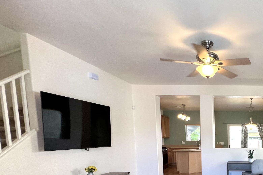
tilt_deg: -6.4
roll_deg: -0.5
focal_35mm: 26
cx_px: 245
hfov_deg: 57.7
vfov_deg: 44.2
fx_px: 190
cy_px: 164
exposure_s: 1/120
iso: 160
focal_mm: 1.57
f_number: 1.8
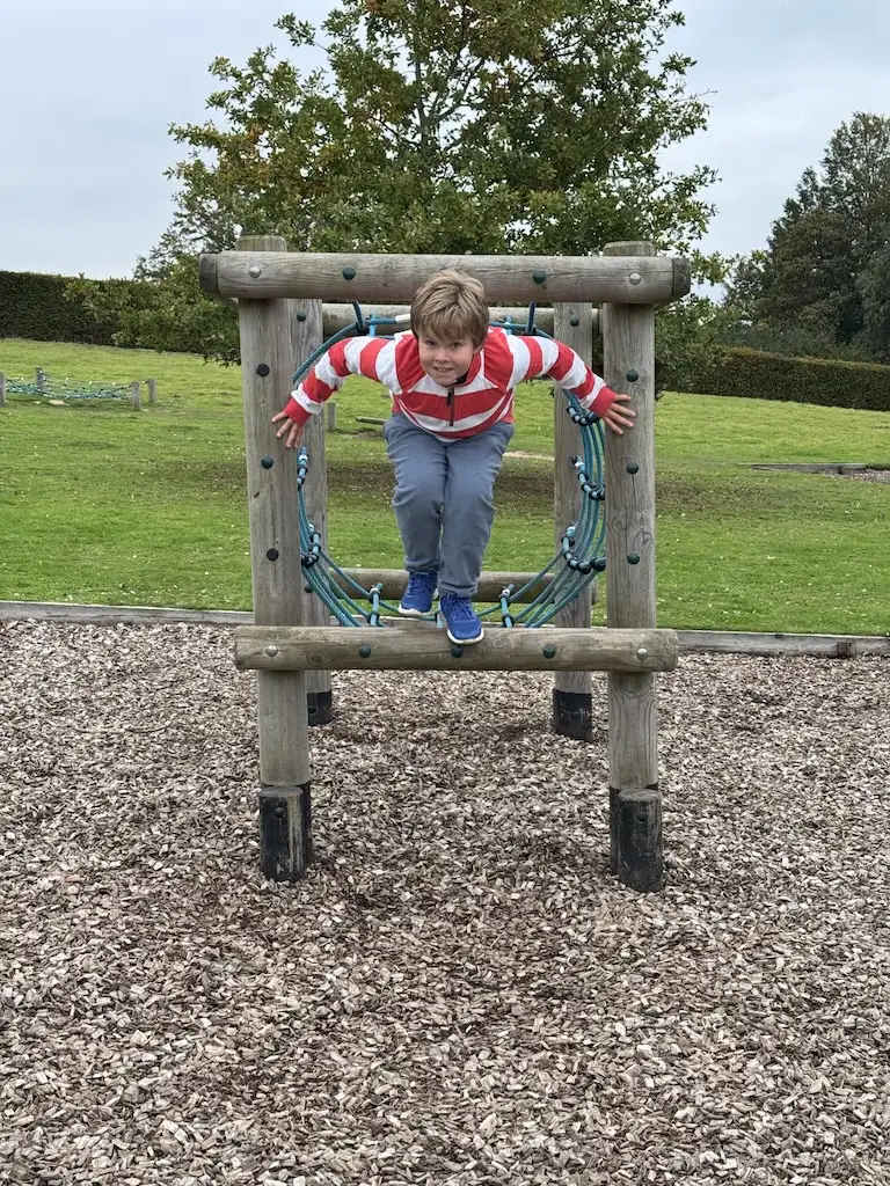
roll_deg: +0.5
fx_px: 1645
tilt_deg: -6.4
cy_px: 593
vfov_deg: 39.7
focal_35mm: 48
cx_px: 445
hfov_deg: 30.3
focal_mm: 6.8
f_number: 1.8
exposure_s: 1/420
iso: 64
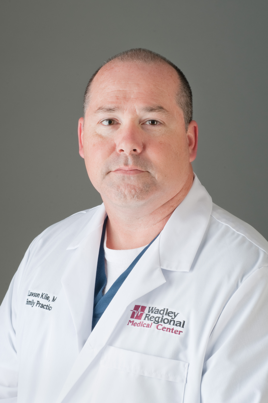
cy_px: 202
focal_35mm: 85
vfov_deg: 23.9
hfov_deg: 16.1
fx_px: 950
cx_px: 134
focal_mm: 85
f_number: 16
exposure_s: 1/200
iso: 200
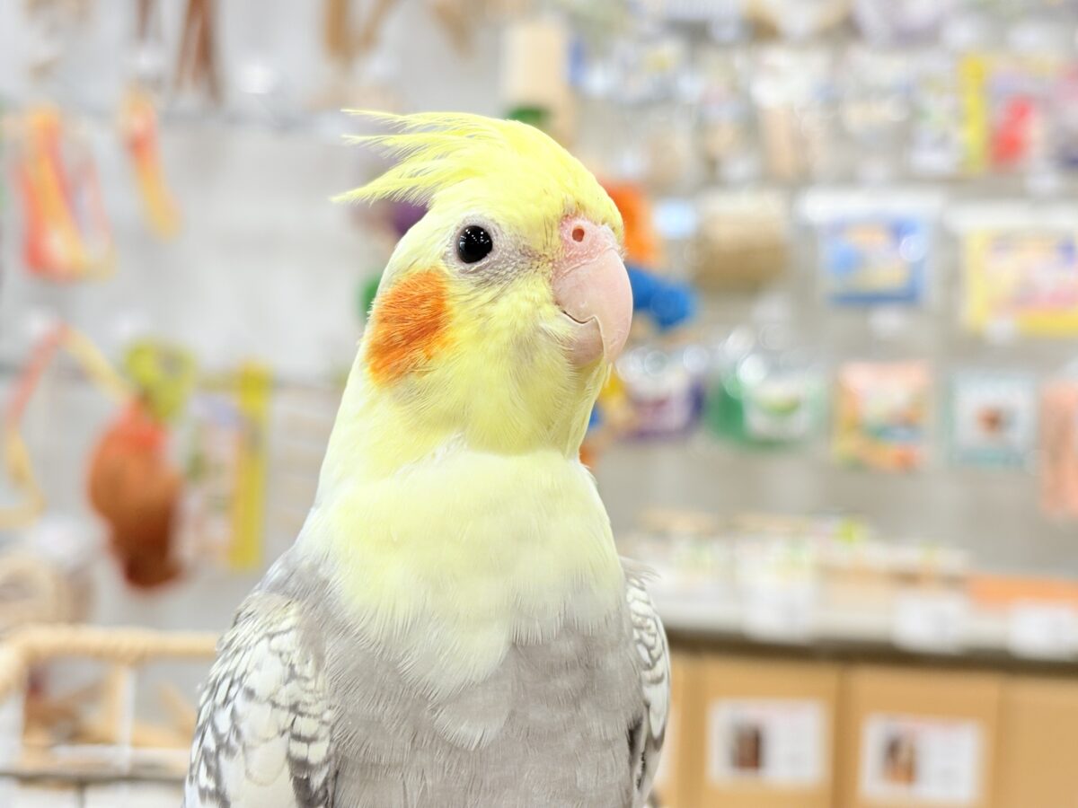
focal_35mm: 52
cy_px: 404
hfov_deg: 36.8
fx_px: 1619
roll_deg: -1.9
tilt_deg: -0.8
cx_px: 539
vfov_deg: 28.0
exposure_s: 1/50
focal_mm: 5.96
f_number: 1.6
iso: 40
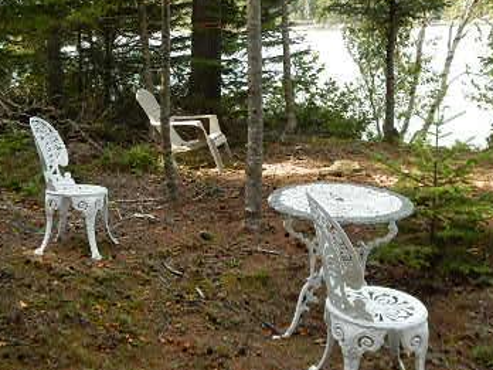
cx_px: 194
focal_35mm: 46
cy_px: 142
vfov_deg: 31.4
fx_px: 655
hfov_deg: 41.0
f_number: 3.2
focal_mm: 4.5
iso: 125
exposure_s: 1/200
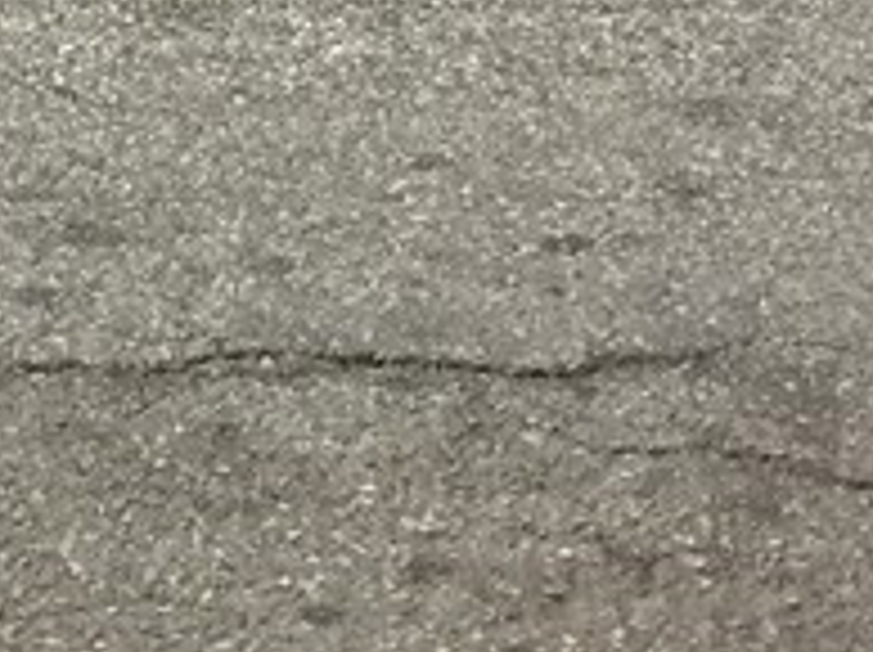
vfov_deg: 8.2
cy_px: -1025
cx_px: -702
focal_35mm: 164
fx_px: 4131
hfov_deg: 11.2
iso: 25
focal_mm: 3.3
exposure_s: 1/1698
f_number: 2.4
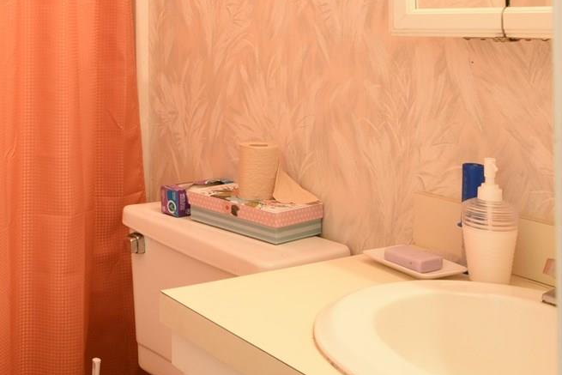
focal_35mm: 50
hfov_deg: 37.0
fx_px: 781
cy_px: 2
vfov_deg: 25.7
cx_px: 55
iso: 320
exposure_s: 1.3
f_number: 7.1
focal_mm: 16
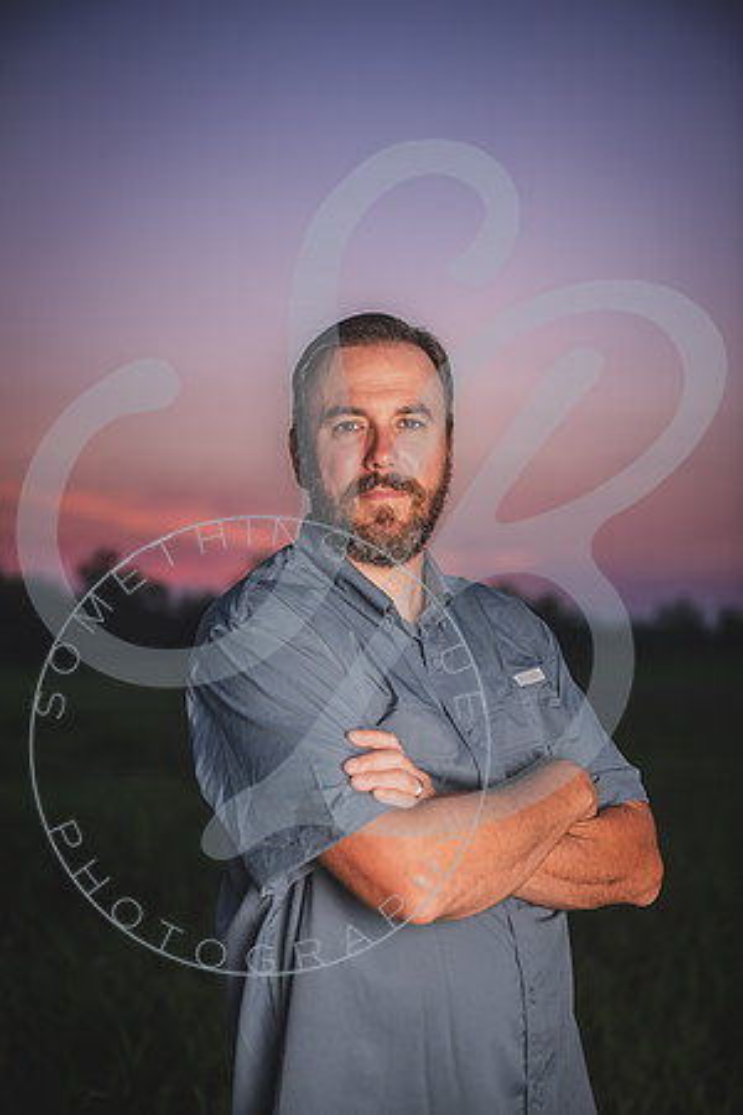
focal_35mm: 56
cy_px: 558
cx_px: 372
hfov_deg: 24.2
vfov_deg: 35.6
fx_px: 1734
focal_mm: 56
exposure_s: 1/1000
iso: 200
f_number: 2.8
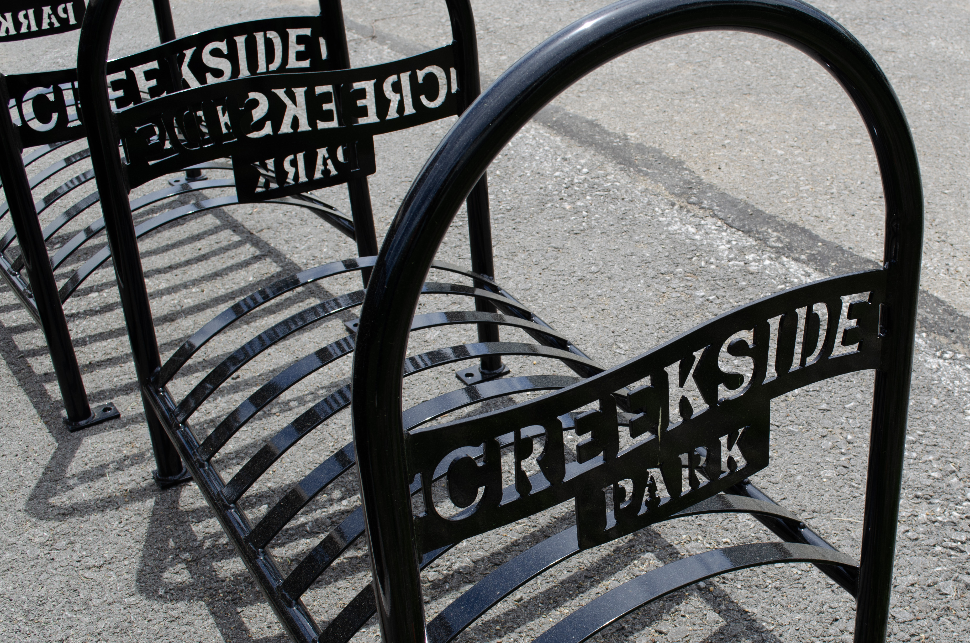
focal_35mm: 44
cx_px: 630
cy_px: 336
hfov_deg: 44.1
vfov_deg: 30.4
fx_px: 1183
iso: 125
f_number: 8
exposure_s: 1/250
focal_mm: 22
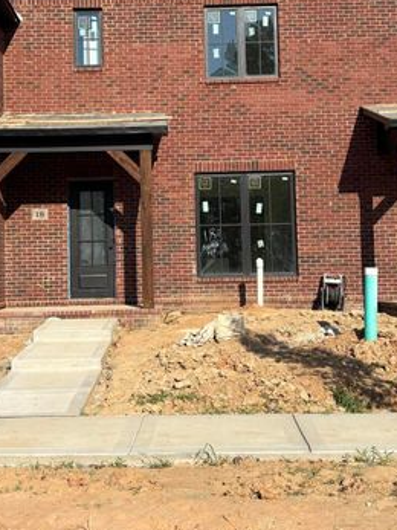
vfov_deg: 38.1
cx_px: 153
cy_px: 219
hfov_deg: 29.0
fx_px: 765
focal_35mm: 50
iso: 50
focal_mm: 5.96
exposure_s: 1/3831
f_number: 1.6
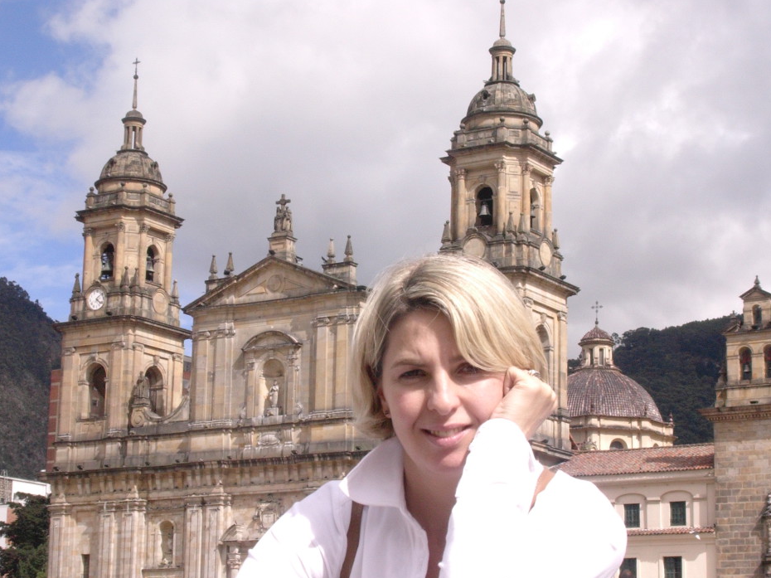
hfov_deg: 22.5
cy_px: 317
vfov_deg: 17.0
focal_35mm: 87
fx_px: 1937
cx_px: 370
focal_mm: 11.9
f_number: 7.8
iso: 70
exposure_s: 1/256
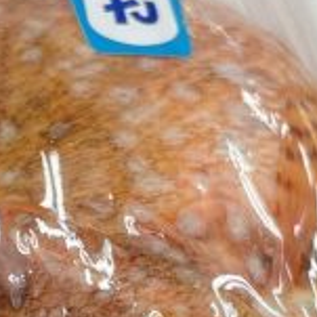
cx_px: 42
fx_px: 1513
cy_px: 290
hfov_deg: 11.9
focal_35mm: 146
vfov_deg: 11.9
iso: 64
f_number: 1.6
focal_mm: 5.96
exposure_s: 1/60
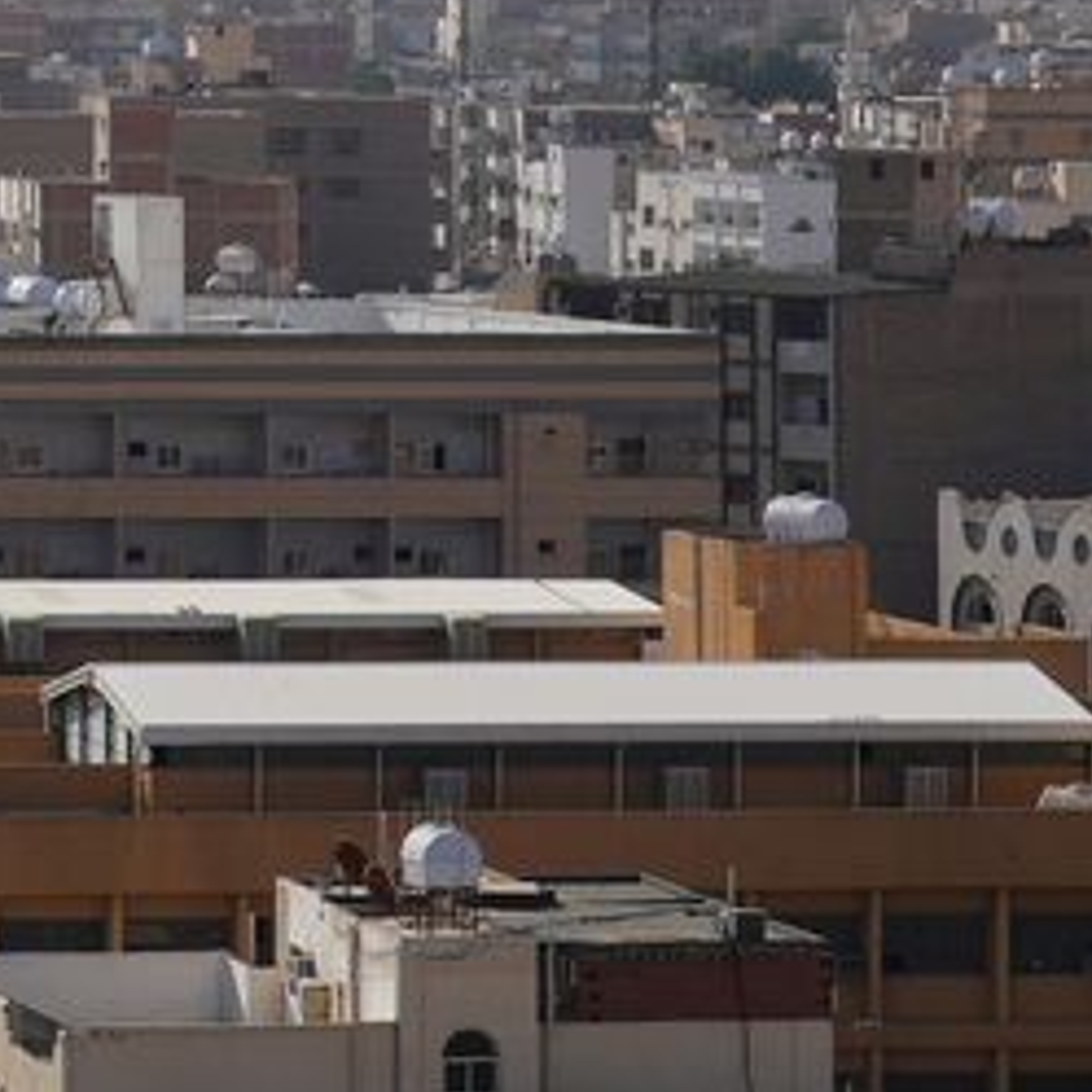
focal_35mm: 251
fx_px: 8958
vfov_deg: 6.9
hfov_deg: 6.8
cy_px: -349
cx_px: -1079
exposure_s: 1/320
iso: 100
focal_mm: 46
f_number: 10
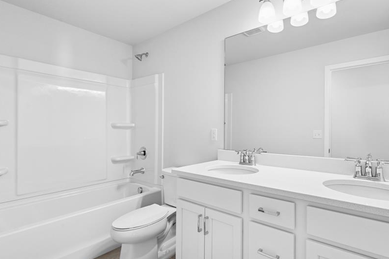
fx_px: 195
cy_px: 127
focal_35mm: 18
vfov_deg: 67.4
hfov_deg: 88.9
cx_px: 232
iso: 100
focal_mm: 14
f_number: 9
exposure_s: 1/1.25
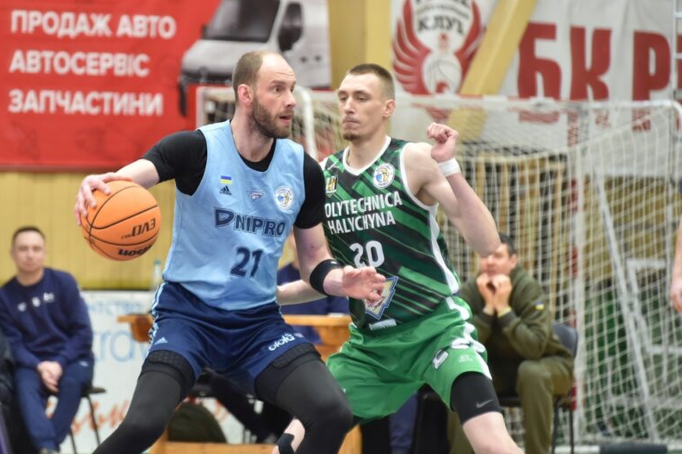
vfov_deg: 5.1
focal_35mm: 267
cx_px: 261
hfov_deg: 7.7
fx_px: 5054
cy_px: 190
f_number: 4
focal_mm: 200
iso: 2500
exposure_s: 1/640
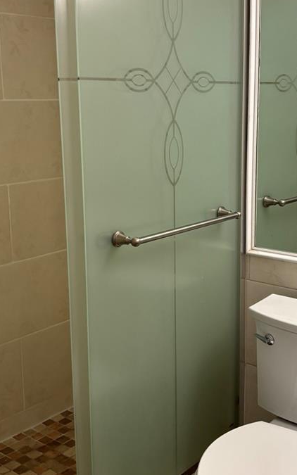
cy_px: 225
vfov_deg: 41.0
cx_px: 168
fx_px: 634
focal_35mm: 49
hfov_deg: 26.3
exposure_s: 1/60
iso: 125
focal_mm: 5.96
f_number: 1.6
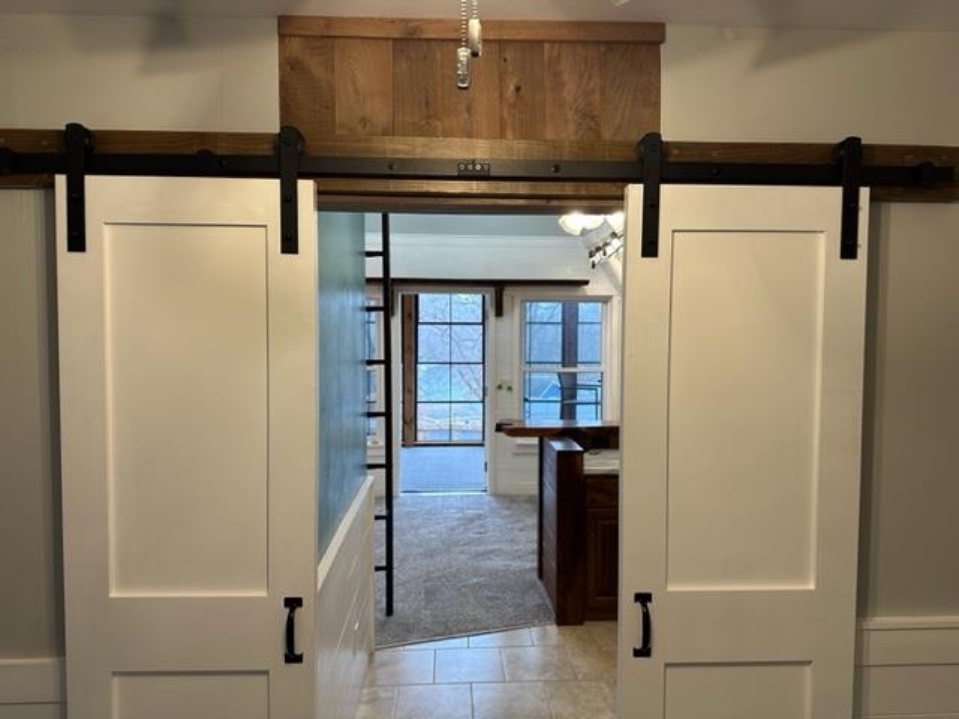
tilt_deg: -3.4
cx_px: 480
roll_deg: -0.6
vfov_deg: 56.8
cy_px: 360
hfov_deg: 71.6
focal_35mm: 24
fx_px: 665
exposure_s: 1/60
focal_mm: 6.86
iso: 125
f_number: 1.78
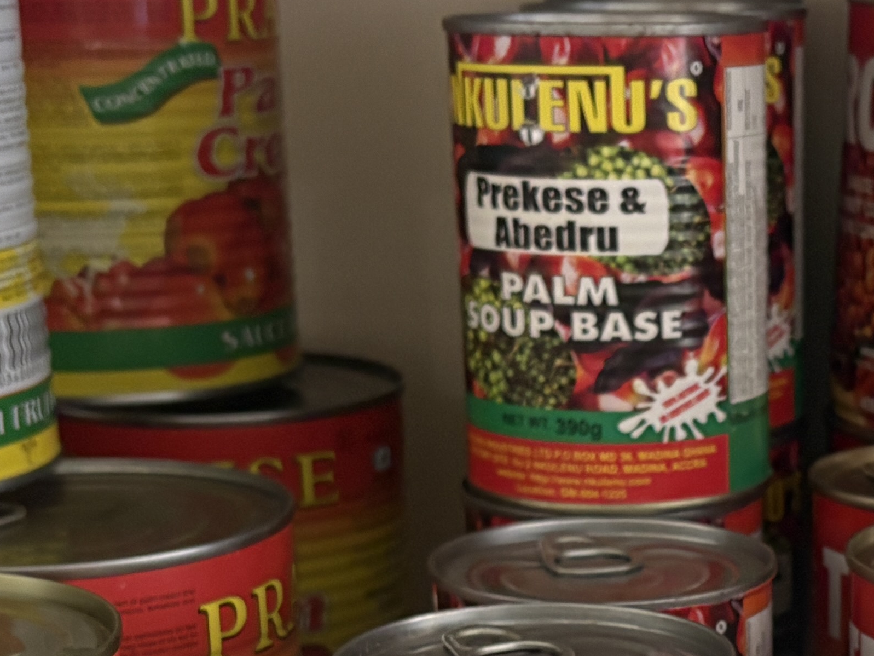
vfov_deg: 15.6
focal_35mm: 93
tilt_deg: -18.2
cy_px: 676
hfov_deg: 20.5
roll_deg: +0.1
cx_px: 855
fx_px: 2348
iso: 250
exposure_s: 1/50
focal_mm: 5.96
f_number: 1.6
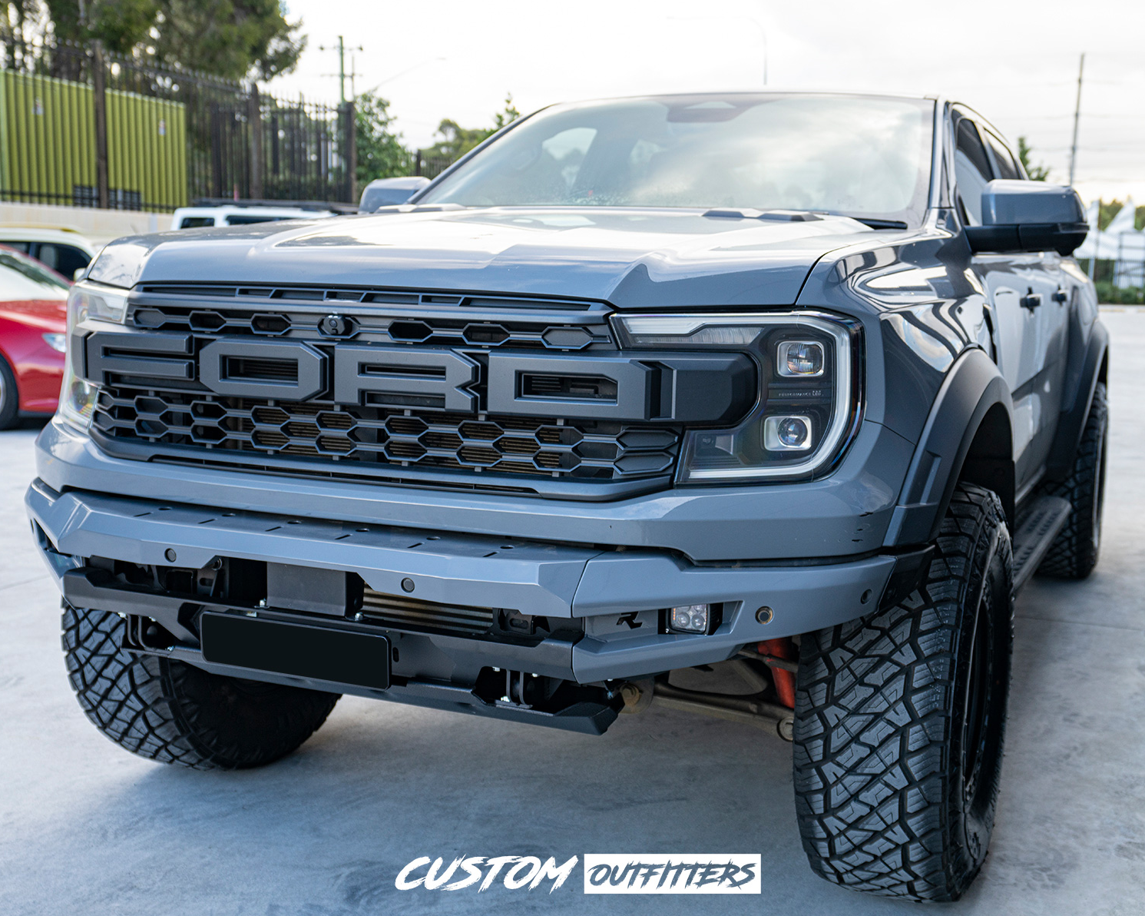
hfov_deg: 52.9
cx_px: 577
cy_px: 457
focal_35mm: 34
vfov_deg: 43.3
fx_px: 1152
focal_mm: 30
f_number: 4
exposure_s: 1/60
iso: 250
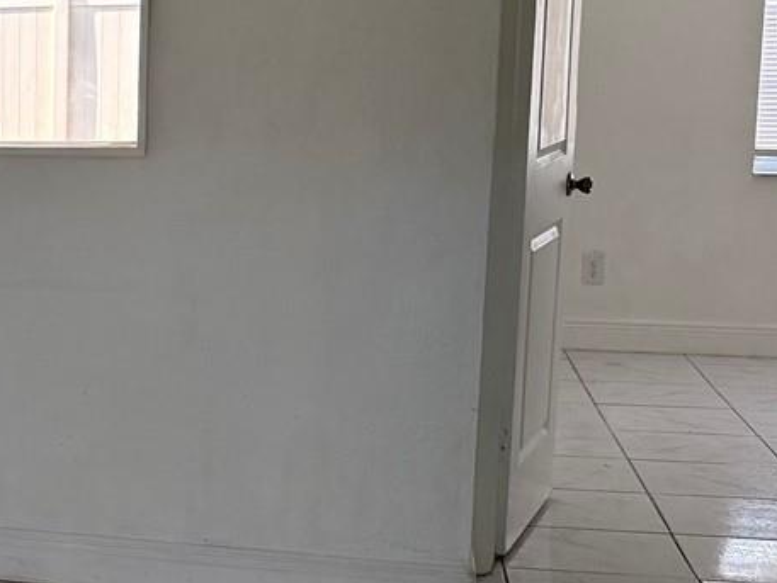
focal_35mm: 84
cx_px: -209
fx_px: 1886
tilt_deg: -7.6
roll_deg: +0.7
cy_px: 326
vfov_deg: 17.6
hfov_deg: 21.3
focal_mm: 6.76
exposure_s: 1/208
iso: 200
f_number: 1.78
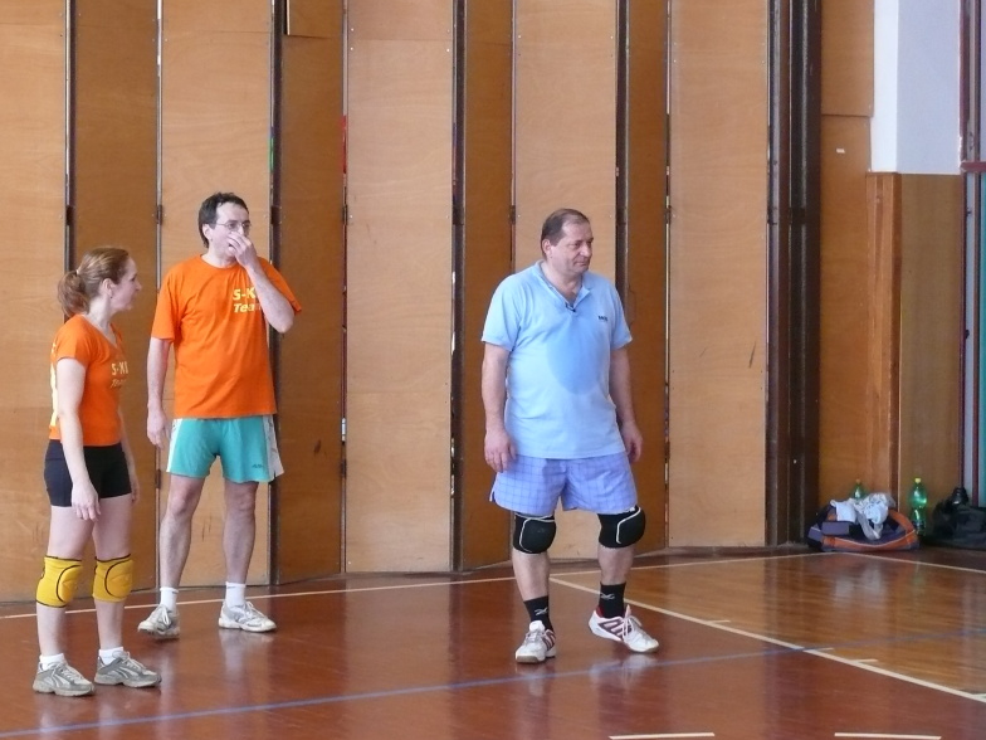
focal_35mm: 103
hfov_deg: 19.1
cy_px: 336
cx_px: 516
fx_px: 2934
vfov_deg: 14.4
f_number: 3.2
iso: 400
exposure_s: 1/200
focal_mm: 14.4
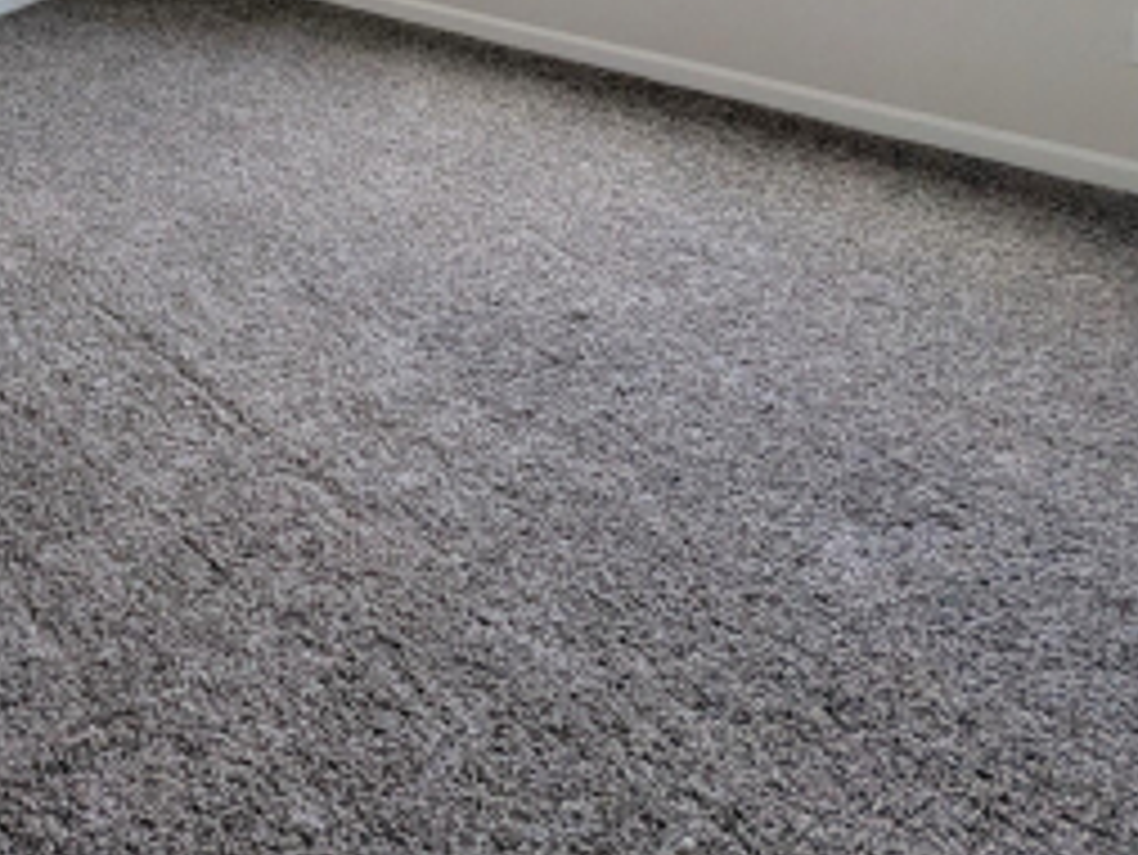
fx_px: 1381
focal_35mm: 42
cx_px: 121
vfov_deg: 29.9
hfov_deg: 41.4
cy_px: -148
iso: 44
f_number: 2.2
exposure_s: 1/146
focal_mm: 2.35
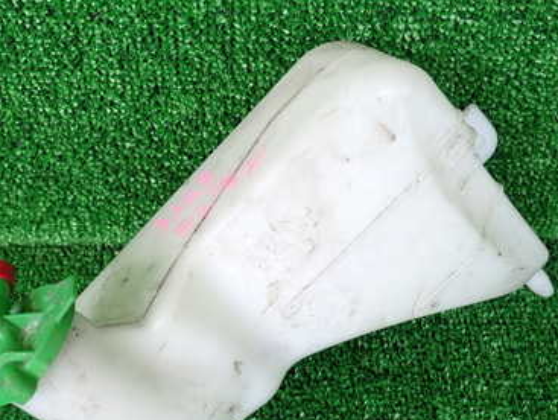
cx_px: 236
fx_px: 791
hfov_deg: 38.8
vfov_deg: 29.7
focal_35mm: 49
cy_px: 233
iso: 160
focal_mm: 5.4
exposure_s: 1/125
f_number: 2.3
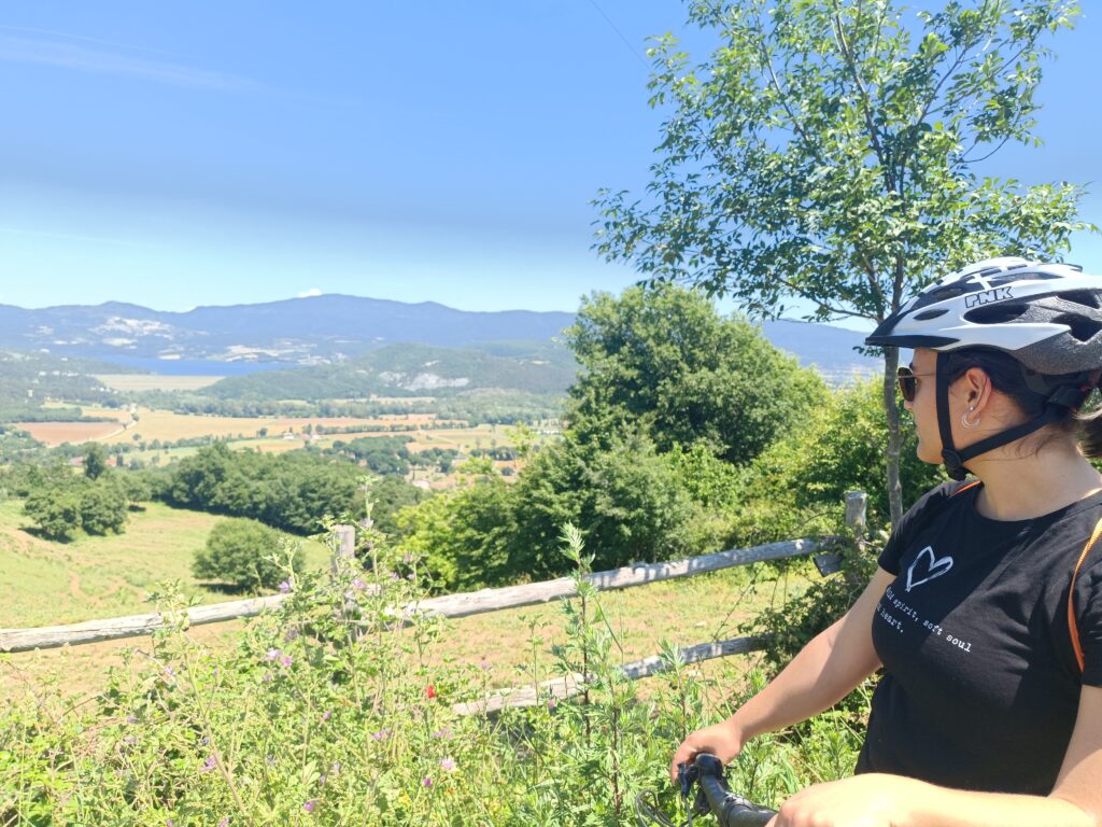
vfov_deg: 56.8
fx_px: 764
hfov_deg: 71.6
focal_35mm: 24
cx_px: 551
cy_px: 414
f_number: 1.88
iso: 50
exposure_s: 1/707
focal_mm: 5.59
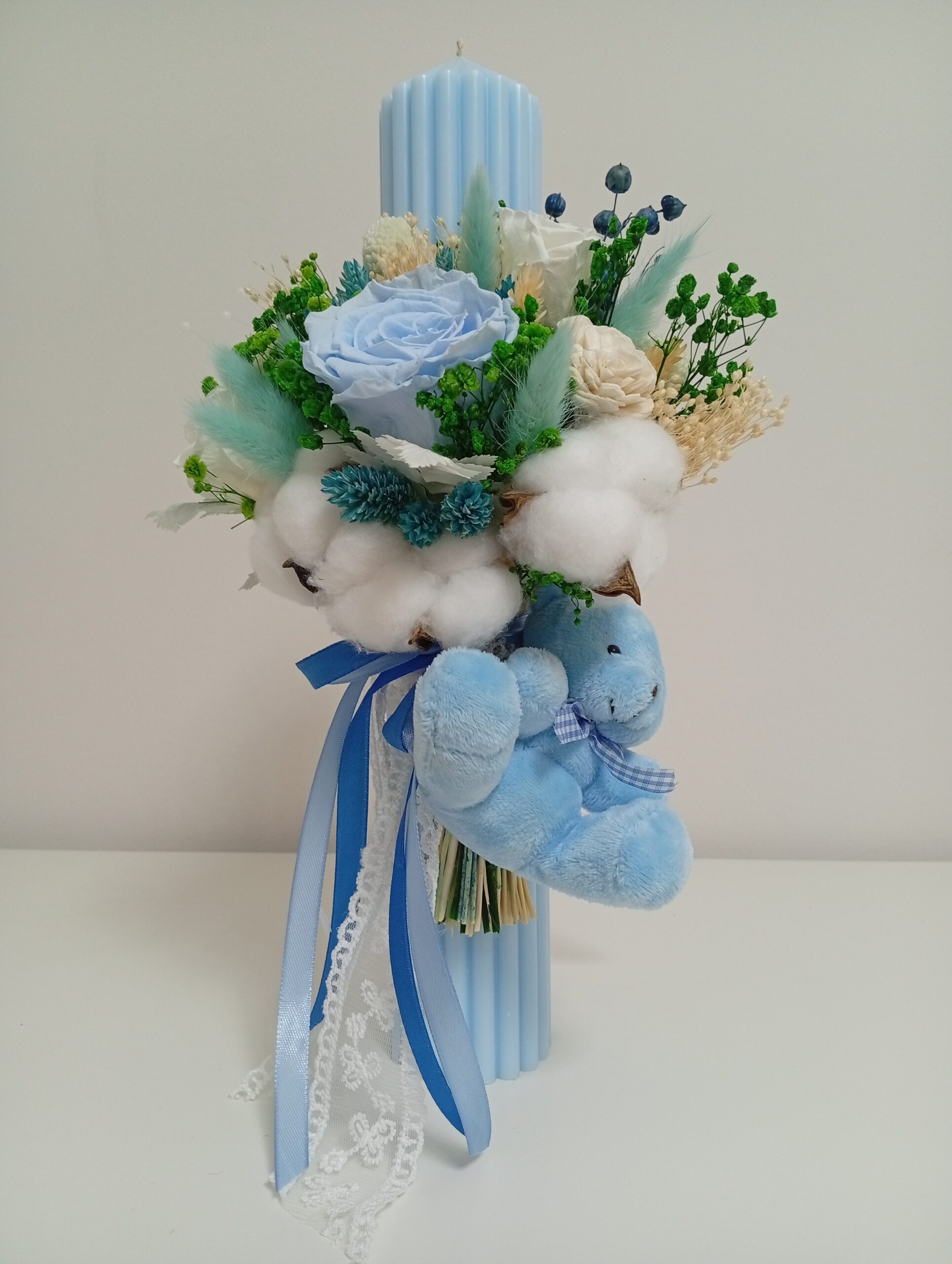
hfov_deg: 51.5
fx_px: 987
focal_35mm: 27
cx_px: 476
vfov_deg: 65.2
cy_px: 632
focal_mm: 3.98
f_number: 1.8
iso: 248
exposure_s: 1/33.3
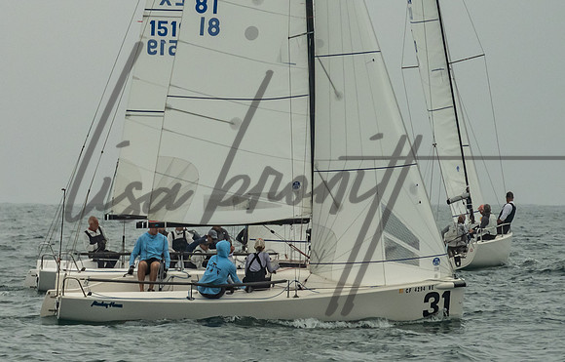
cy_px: 67
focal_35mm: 414
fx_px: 6421
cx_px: 11
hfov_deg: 5.0
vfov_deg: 3.2
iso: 800
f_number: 9
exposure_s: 1/2500
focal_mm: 170
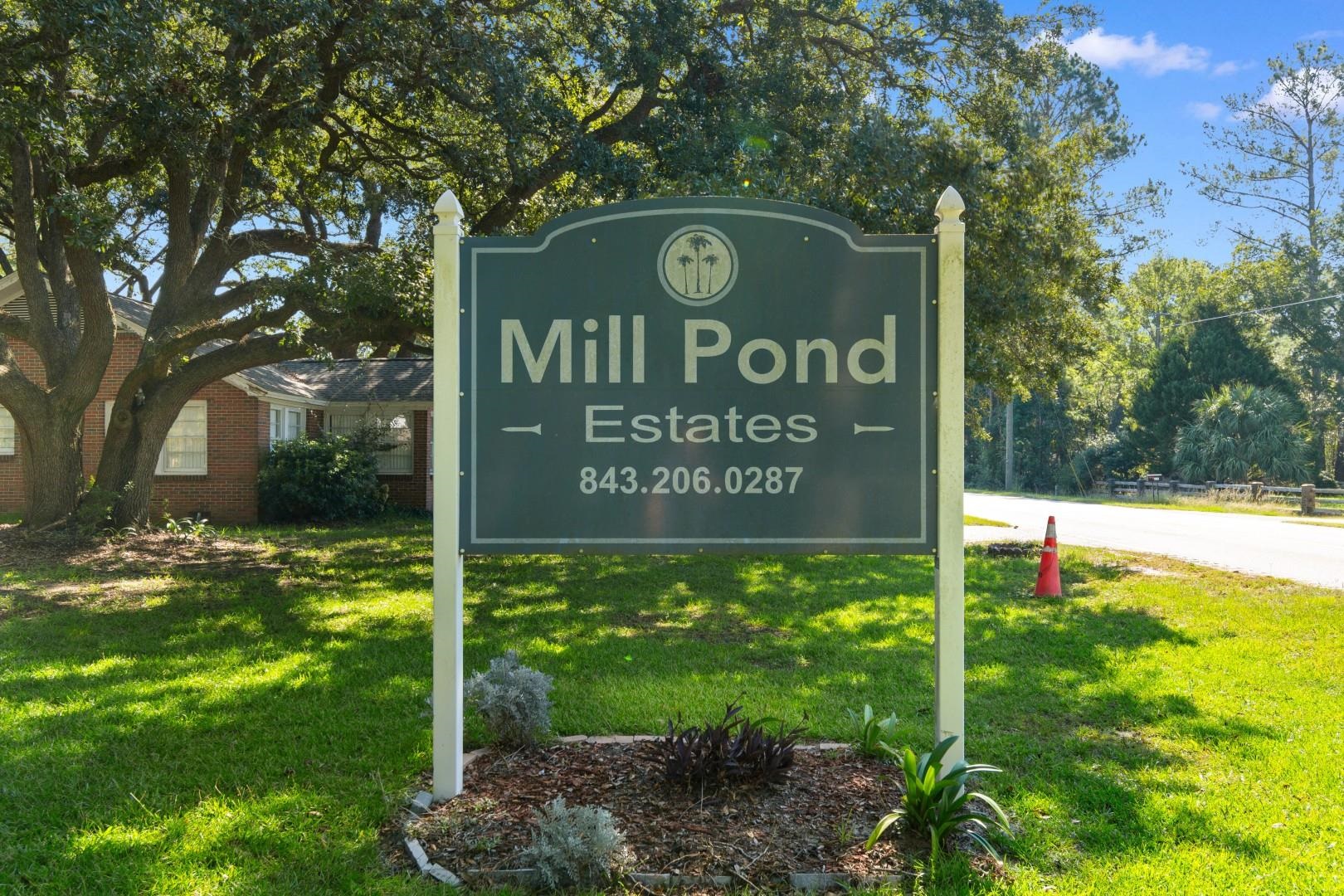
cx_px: 672
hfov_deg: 61.9
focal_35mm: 30
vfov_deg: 43.6
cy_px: 448
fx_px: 1120
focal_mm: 20
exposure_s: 1/100
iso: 100
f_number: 5.6
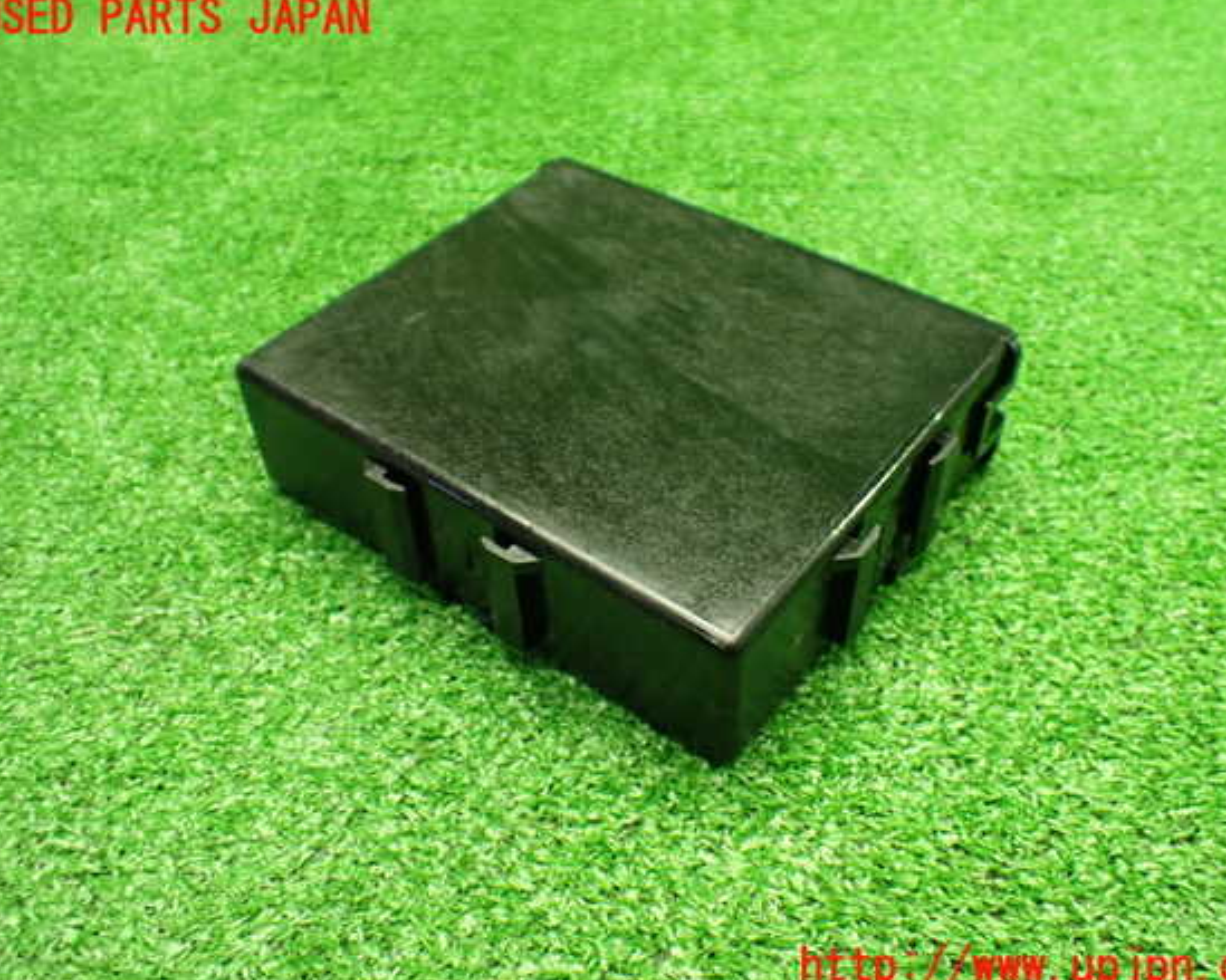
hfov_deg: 55.7
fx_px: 1161
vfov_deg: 45.8
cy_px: 493
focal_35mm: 32
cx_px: 634
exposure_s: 1/80
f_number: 2.3
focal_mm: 5.4
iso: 800
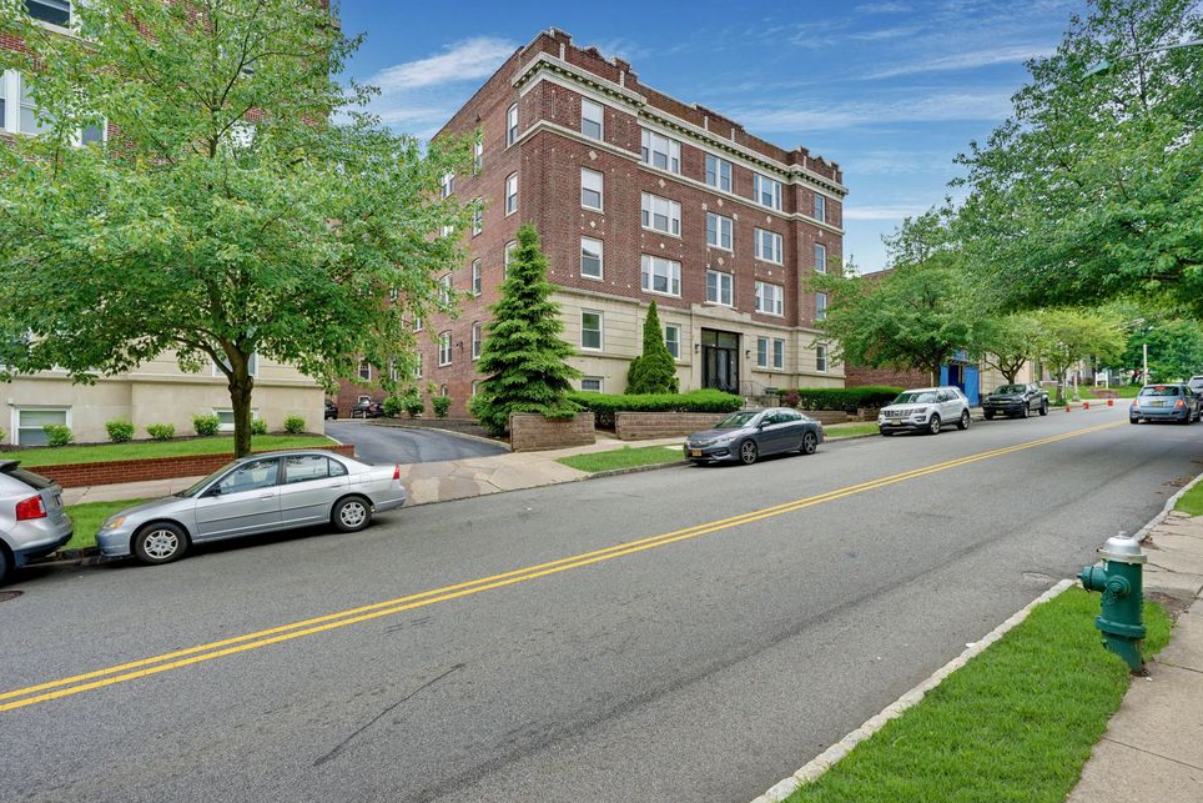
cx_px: 592
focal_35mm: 17
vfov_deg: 70.4
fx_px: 568
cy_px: 420
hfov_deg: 93.3
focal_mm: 16
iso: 200
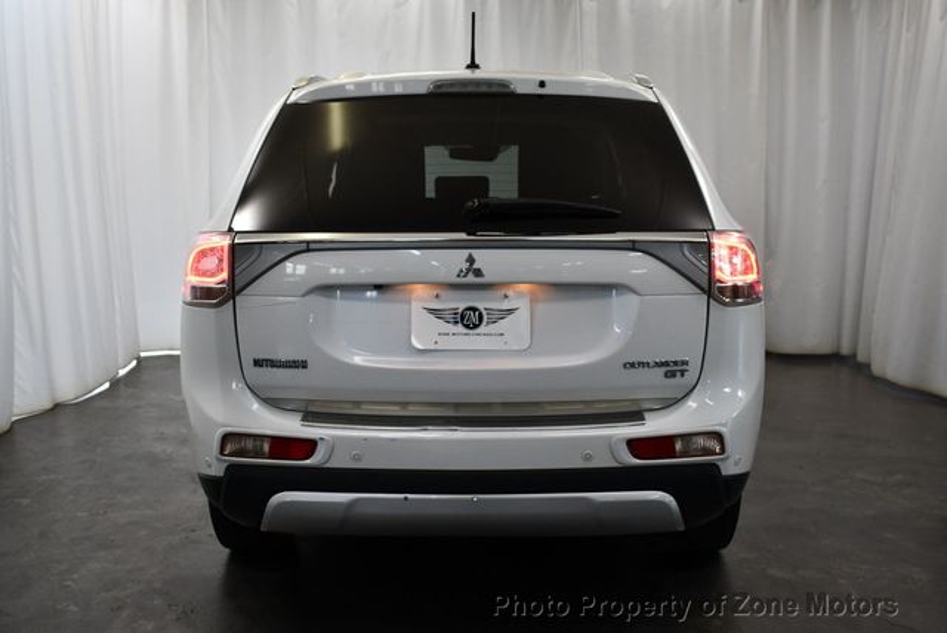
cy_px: 316
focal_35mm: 40
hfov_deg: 48.4
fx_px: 1053
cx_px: 474
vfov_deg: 33.5
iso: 800
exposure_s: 1/250
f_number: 3.5
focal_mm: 20
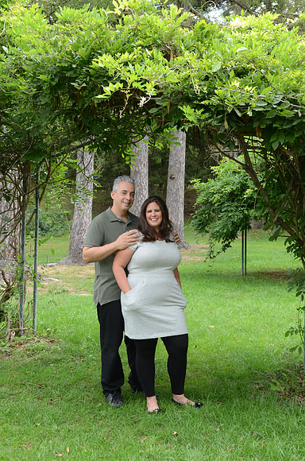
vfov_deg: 42.4
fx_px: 594
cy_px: 230
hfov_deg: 28.8
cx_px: 152
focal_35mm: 46
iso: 500
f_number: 6.3
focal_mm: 31
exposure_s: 1/160
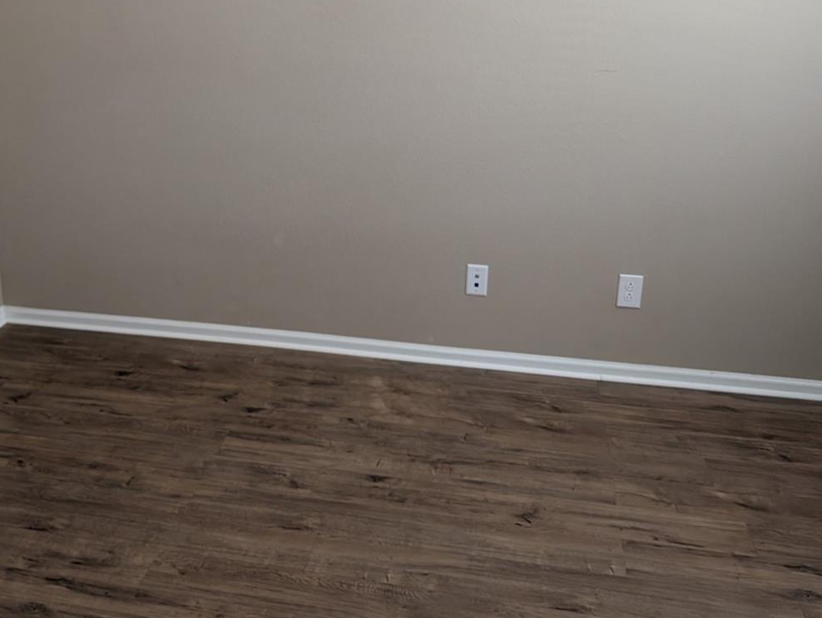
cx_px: 236
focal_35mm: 39
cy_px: 200
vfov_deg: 36.5
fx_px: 927
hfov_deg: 46.6
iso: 2057
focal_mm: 6.9
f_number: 1.68
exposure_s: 1/166
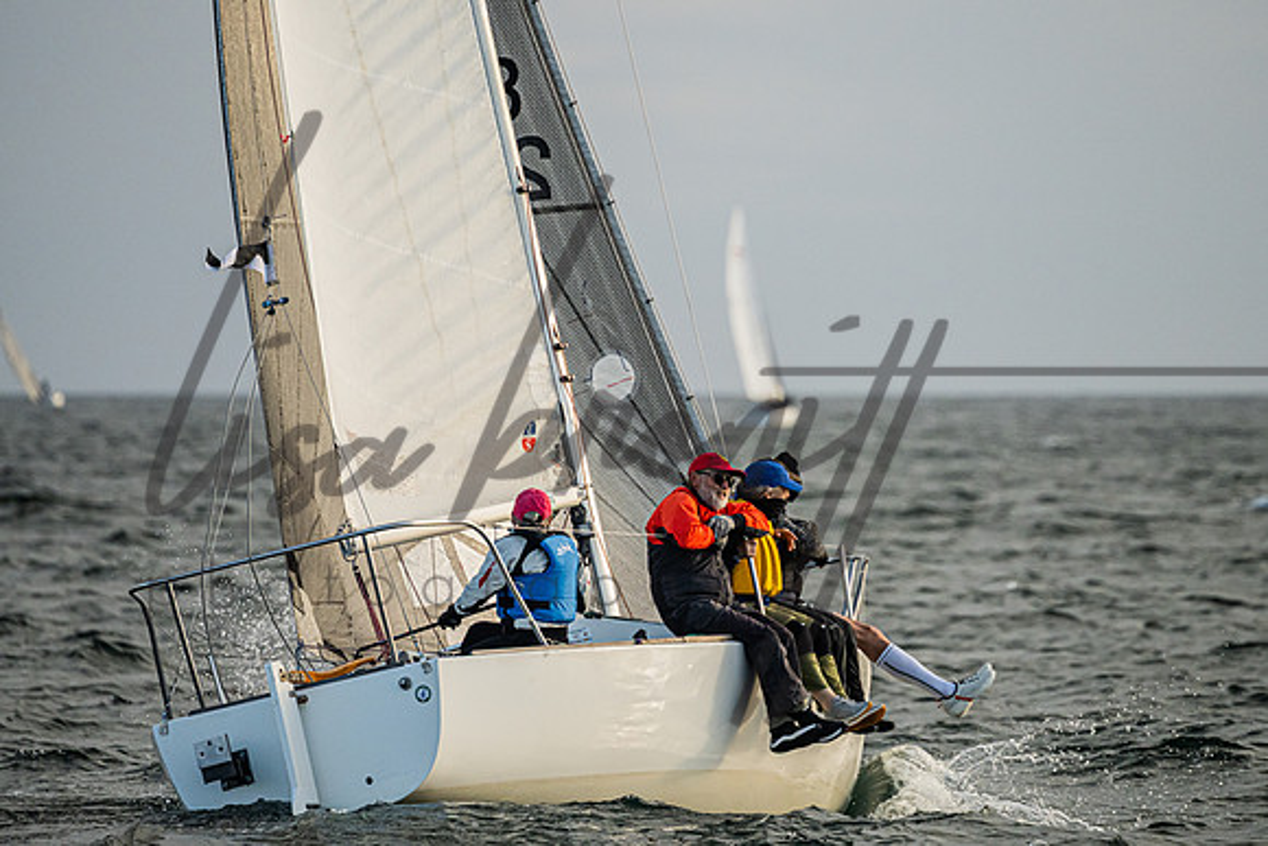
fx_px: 18821
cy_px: 312
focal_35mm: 534
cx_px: 695
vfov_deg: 2.6
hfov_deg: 3.9
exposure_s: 1/3200
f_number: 5.6
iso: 640
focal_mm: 400
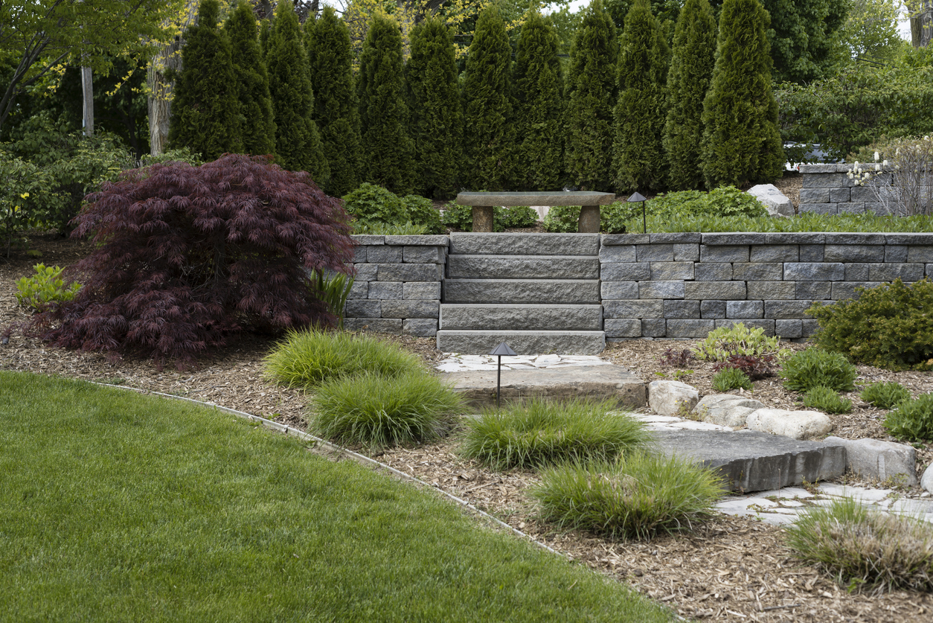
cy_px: 312
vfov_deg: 27.0
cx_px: 466
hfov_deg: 39.6
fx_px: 1296
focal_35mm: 50
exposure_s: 1/250
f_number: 5.6
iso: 100
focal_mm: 50
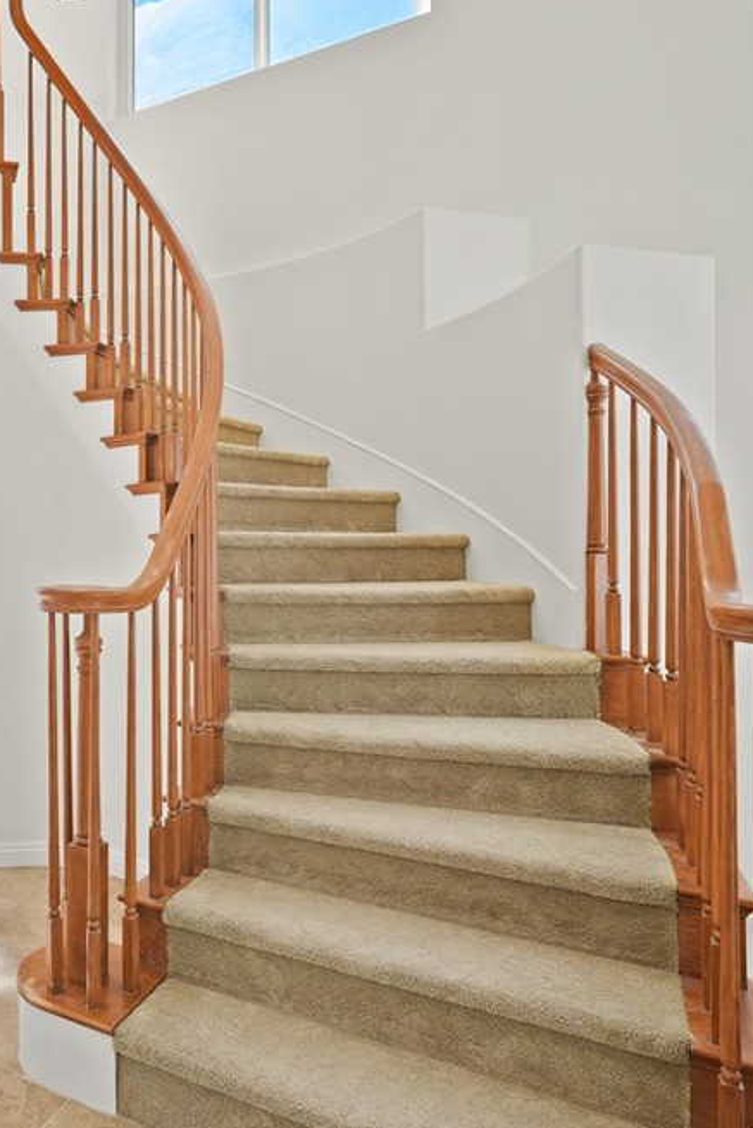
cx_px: 100
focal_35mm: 25
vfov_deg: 71.5
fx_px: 784
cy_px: 543
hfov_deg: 47.1
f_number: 4.5
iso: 200
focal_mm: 16
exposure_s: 1/15
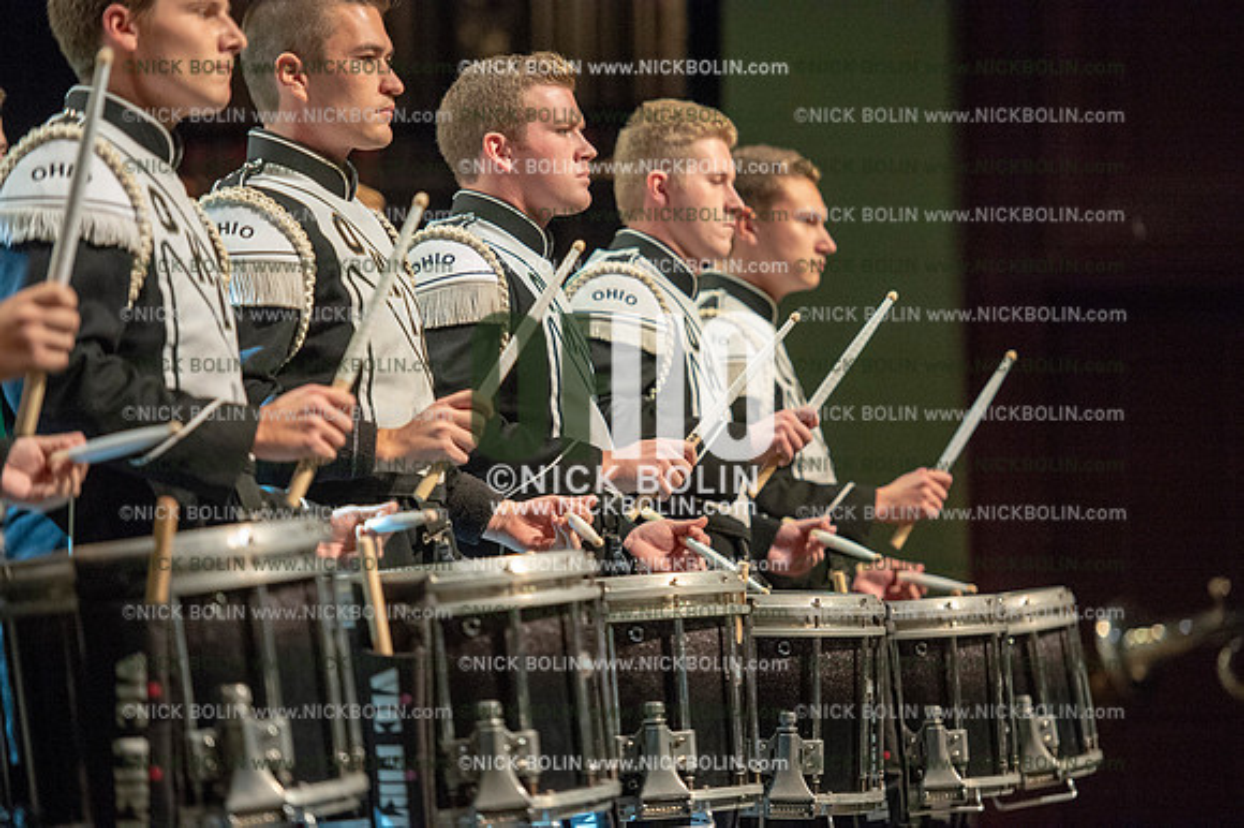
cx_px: 622
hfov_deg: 12.8
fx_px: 5526
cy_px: 414
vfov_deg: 8.6
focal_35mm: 160
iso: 8000
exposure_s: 1/800
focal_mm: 160
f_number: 2.8
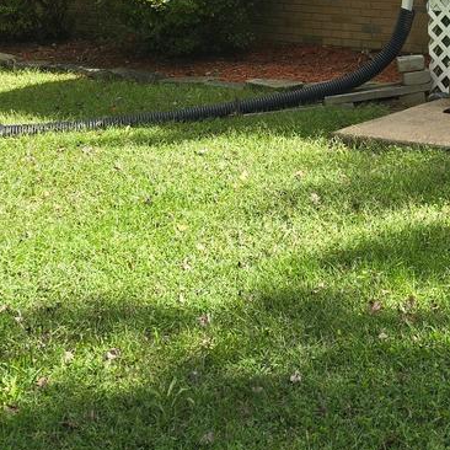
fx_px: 1177
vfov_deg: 20.6
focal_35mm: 80
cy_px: -50
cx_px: 548
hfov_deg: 20.2
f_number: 1.7
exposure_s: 1/201
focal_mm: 6.3
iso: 12
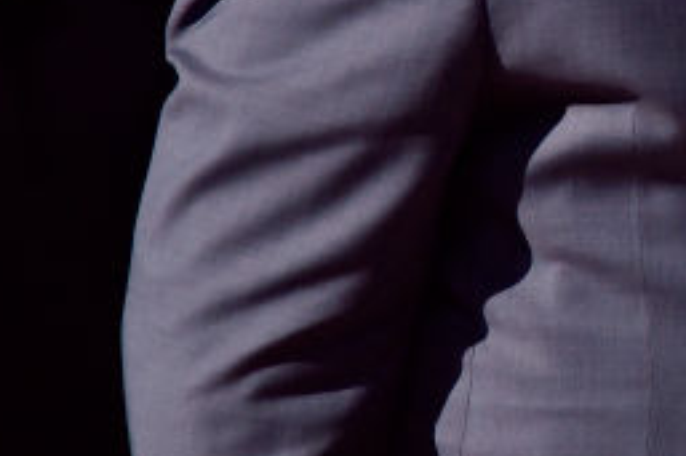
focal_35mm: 391
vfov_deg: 3.5
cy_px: -44
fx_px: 7446
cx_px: 771
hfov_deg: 5.3
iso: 640
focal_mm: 98
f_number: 4
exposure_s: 1/500
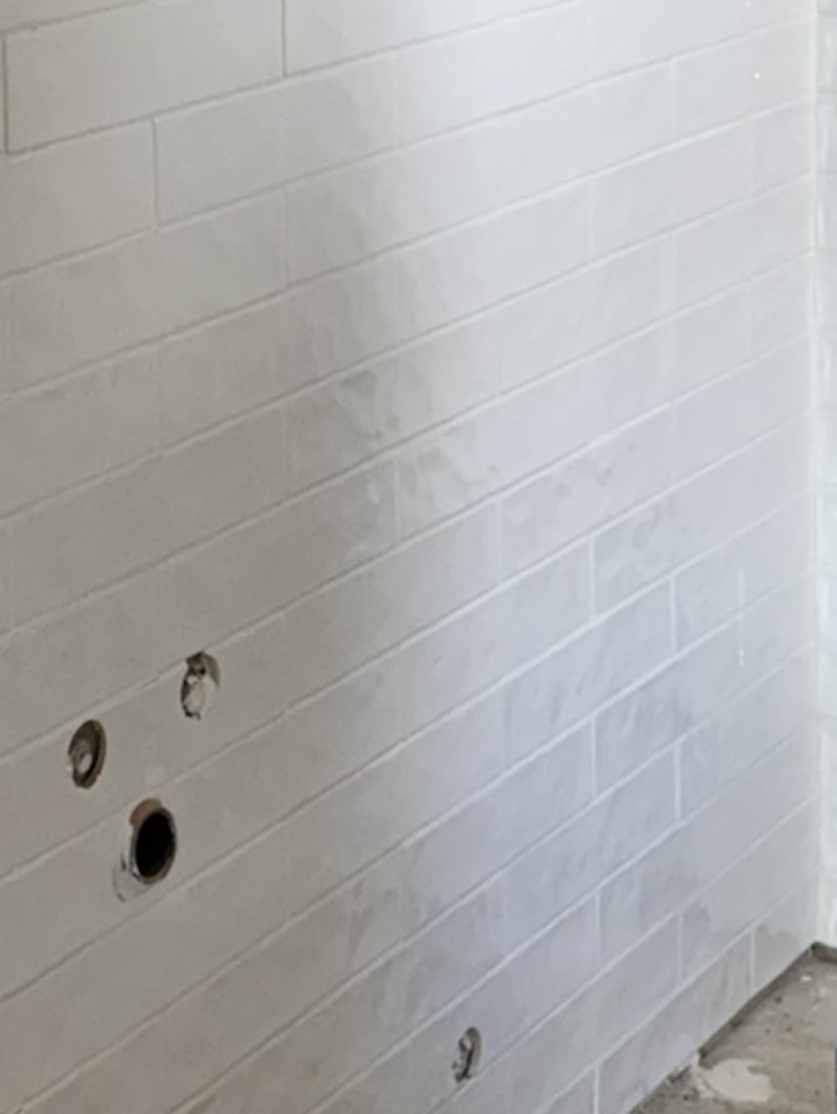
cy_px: -131
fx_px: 2899
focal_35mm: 90
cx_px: 110
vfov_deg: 20.7
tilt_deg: -5.1
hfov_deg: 16.2
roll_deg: -1.2
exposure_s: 1/100
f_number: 1.78
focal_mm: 6.76
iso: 160
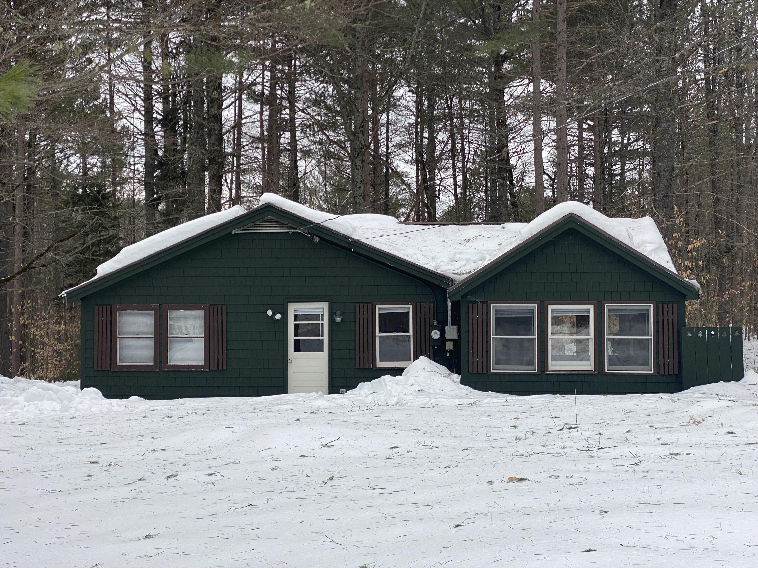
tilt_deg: +0.3
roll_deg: -0.8
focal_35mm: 52
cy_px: 284
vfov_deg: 28.0
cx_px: 379
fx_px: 1139
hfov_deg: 36.8
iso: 20
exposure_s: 1/219
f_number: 2
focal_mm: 6
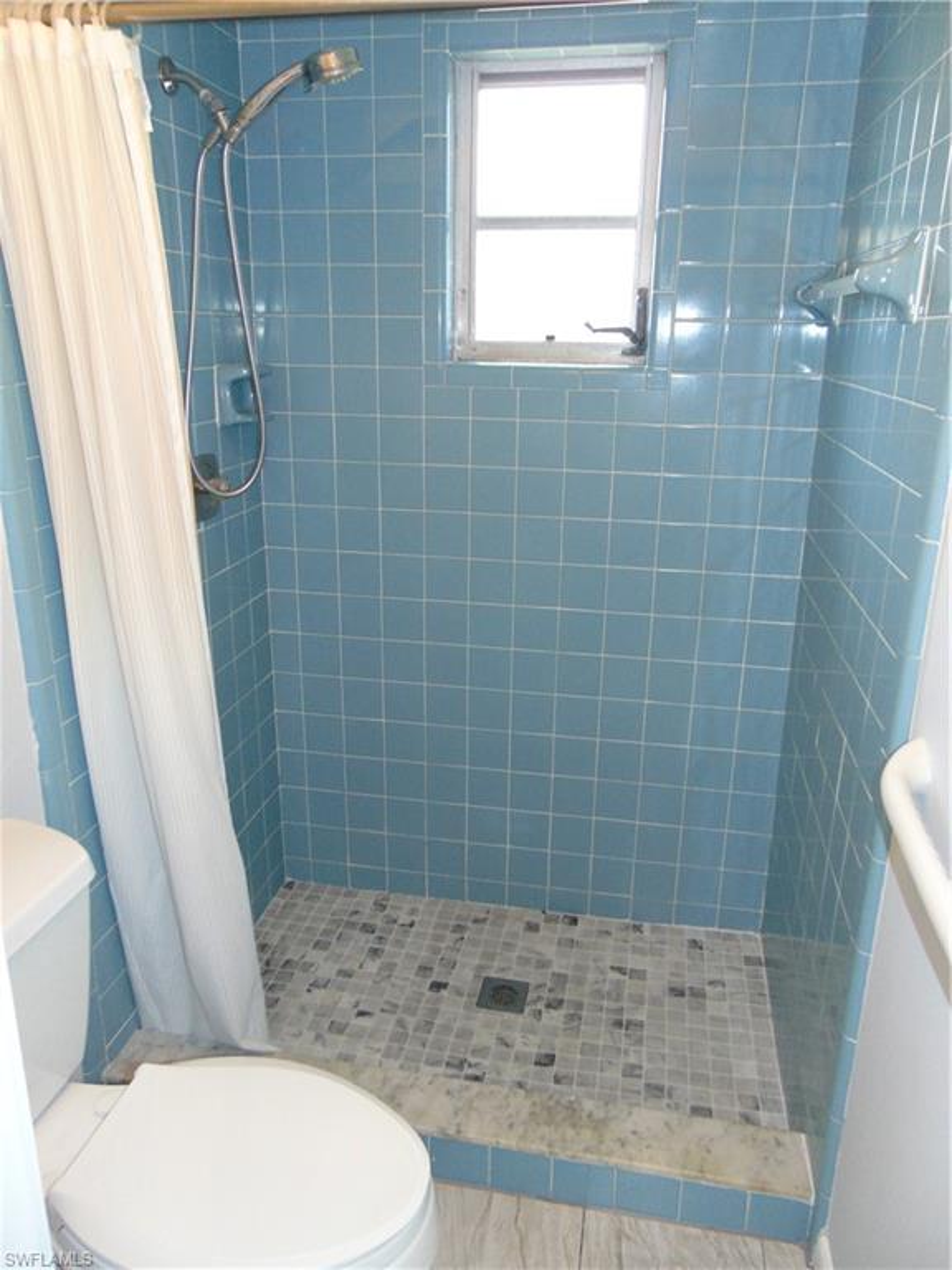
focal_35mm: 25
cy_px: 635
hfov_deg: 54.9
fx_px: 917
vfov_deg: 69.4
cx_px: 476
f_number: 3
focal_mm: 4.5
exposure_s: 1/30
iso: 200
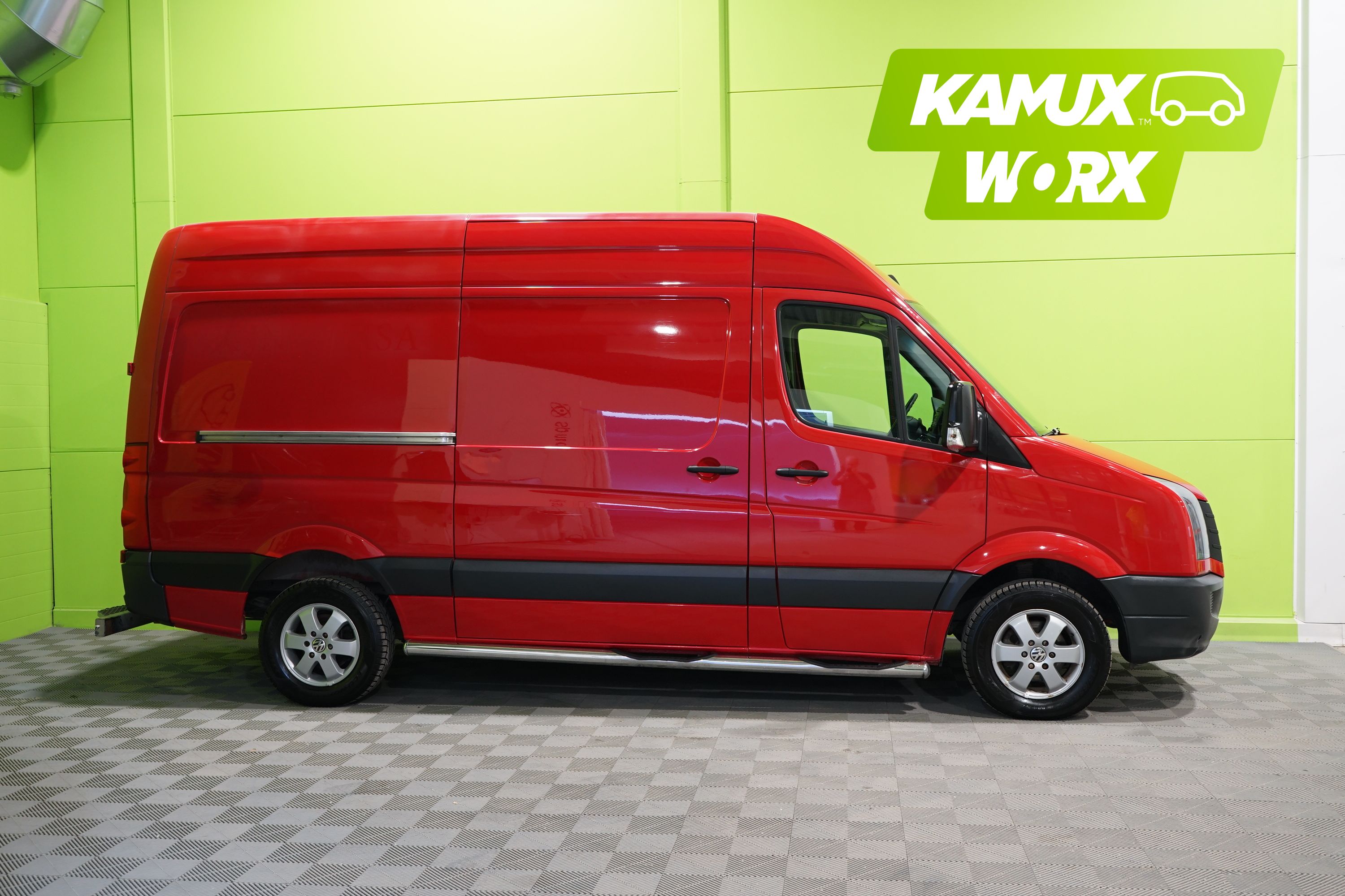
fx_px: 1233
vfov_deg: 40.0
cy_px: 448
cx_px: 672
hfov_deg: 57.2
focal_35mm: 33
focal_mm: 33
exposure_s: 1/13
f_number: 6.3
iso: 640
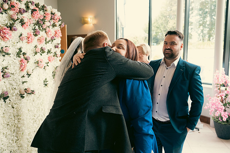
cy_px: 76
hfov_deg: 61.9
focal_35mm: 30
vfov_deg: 43.6
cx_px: 115
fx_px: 192
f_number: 3.5
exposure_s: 1/160
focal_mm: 30
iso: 800
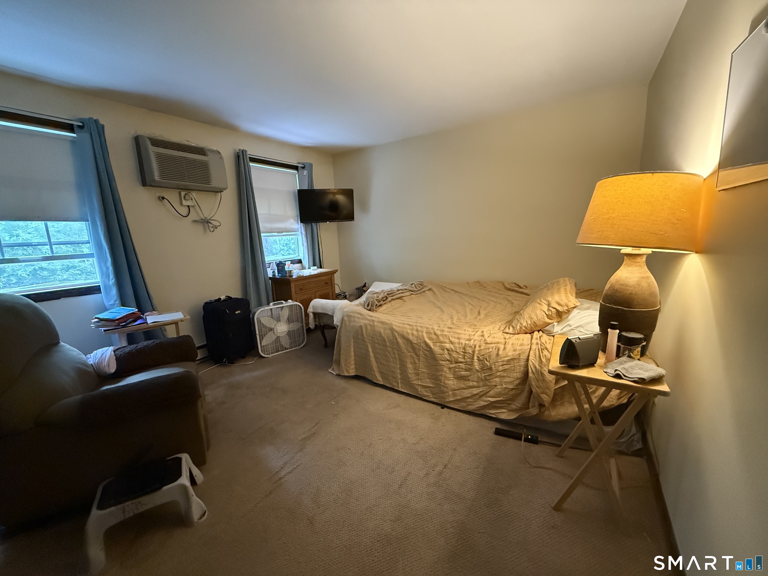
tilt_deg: -9.8
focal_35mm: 14
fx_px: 311
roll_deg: +3.0
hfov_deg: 102.1
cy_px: 288
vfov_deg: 85.7
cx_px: 384
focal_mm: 2.22
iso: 1250
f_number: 2.2
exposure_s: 1/60
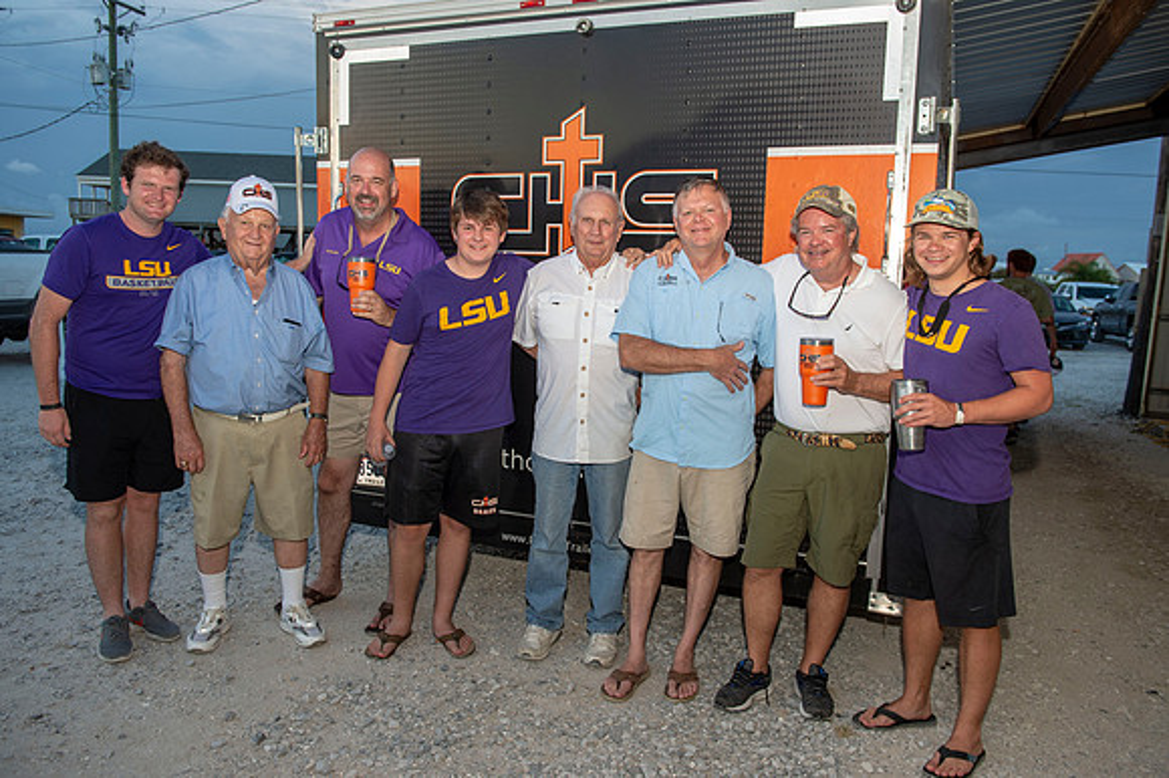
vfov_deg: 47.9
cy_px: 389
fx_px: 876
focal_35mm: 27
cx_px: 584
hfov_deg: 67.4
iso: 200
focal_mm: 27
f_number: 4.5
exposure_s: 1/160
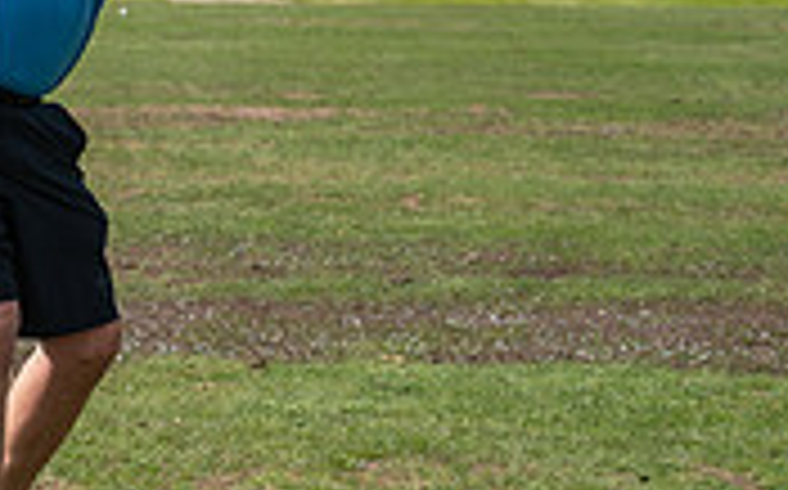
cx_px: 104
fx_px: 3626
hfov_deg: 12.3
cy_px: 72
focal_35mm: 169
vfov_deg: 7.7
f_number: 4
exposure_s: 1/3200
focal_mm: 50
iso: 250
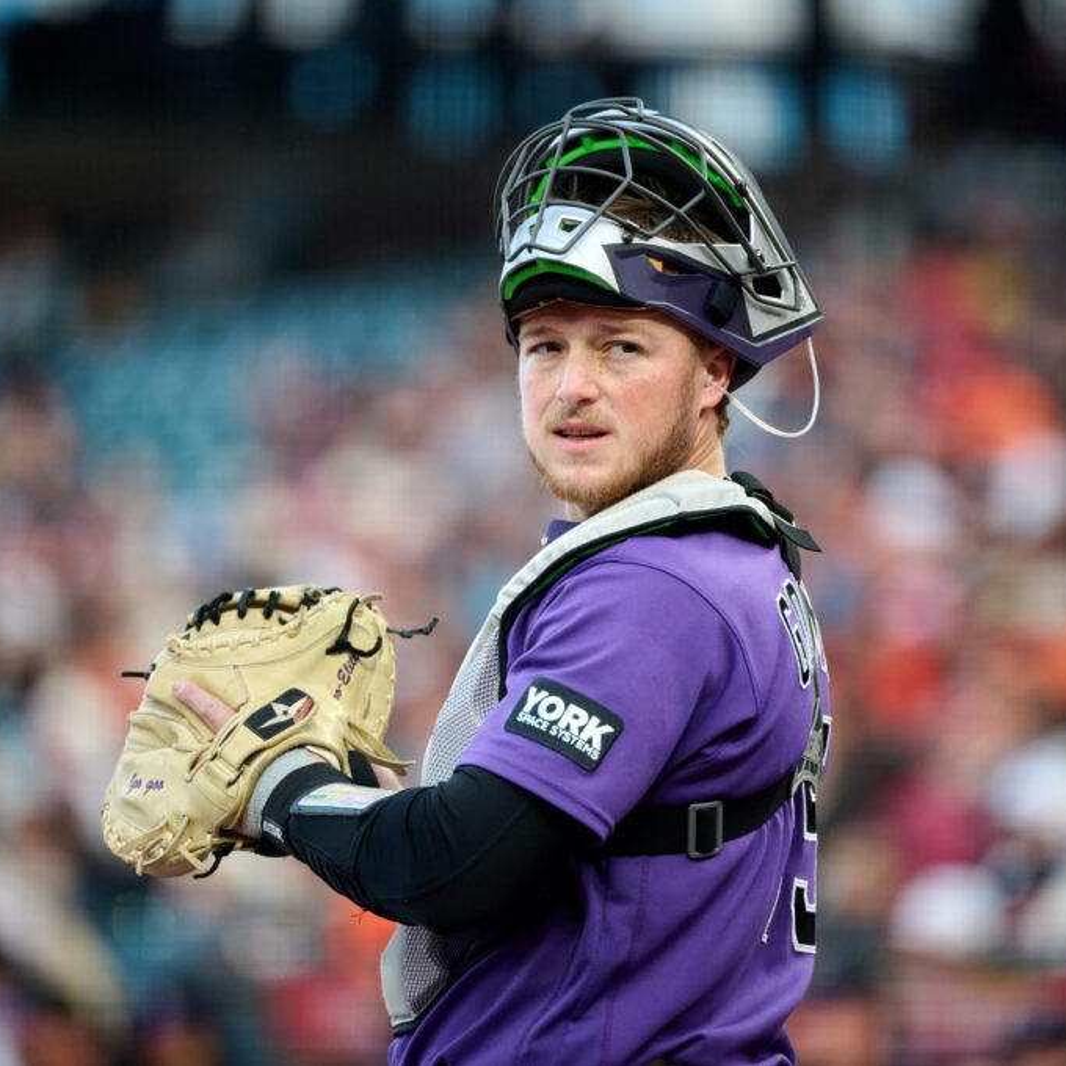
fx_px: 17838
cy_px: 532
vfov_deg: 3.4
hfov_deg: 3.4
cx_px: 538
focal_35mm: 512
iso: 2800
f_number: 4
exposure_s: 1/2000
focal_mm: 400
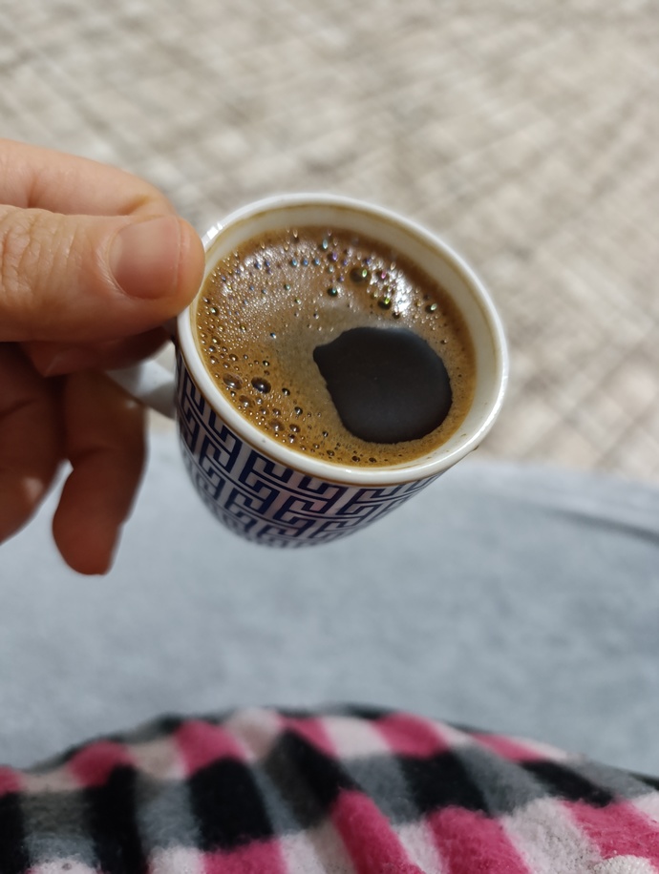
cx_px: 330
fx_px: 582
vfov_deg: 73.8
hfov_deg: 59.0
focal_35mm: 23
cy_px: 437
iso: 2500
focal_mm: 6.14
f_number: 1.6
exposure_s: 1/25
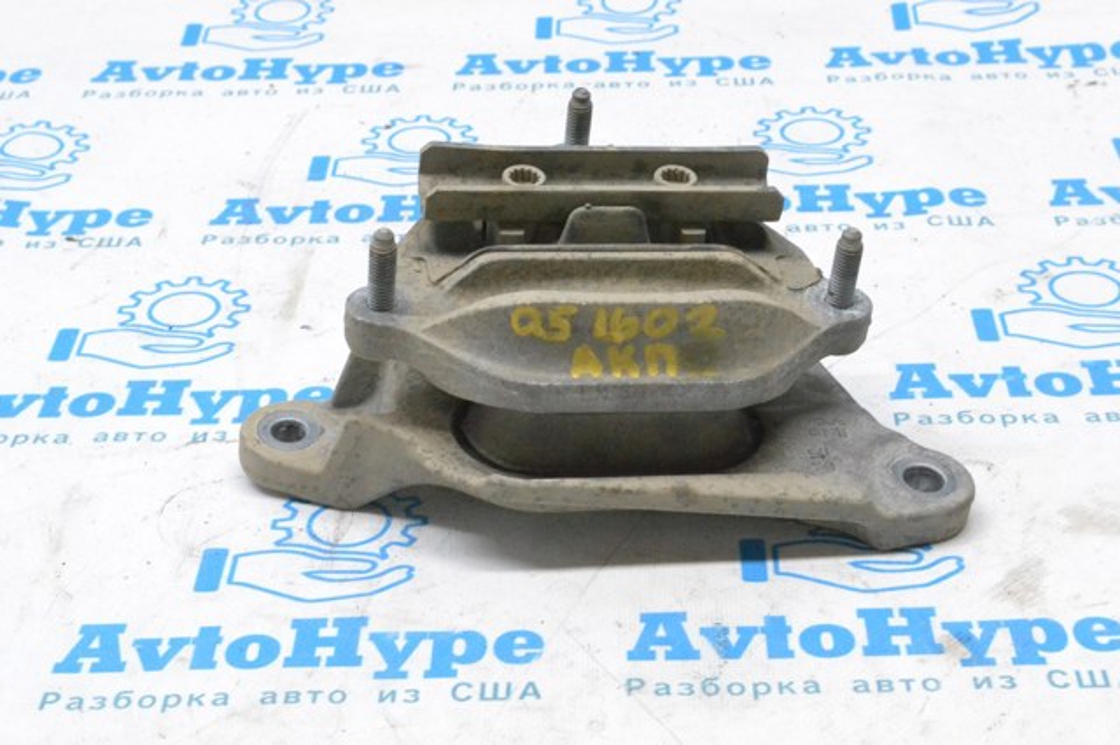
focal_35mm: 69
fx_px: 2145
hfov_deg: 29.3
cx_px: 560
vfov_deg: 19.7
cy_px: 372
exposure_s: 1/100
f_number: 13
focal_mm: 46
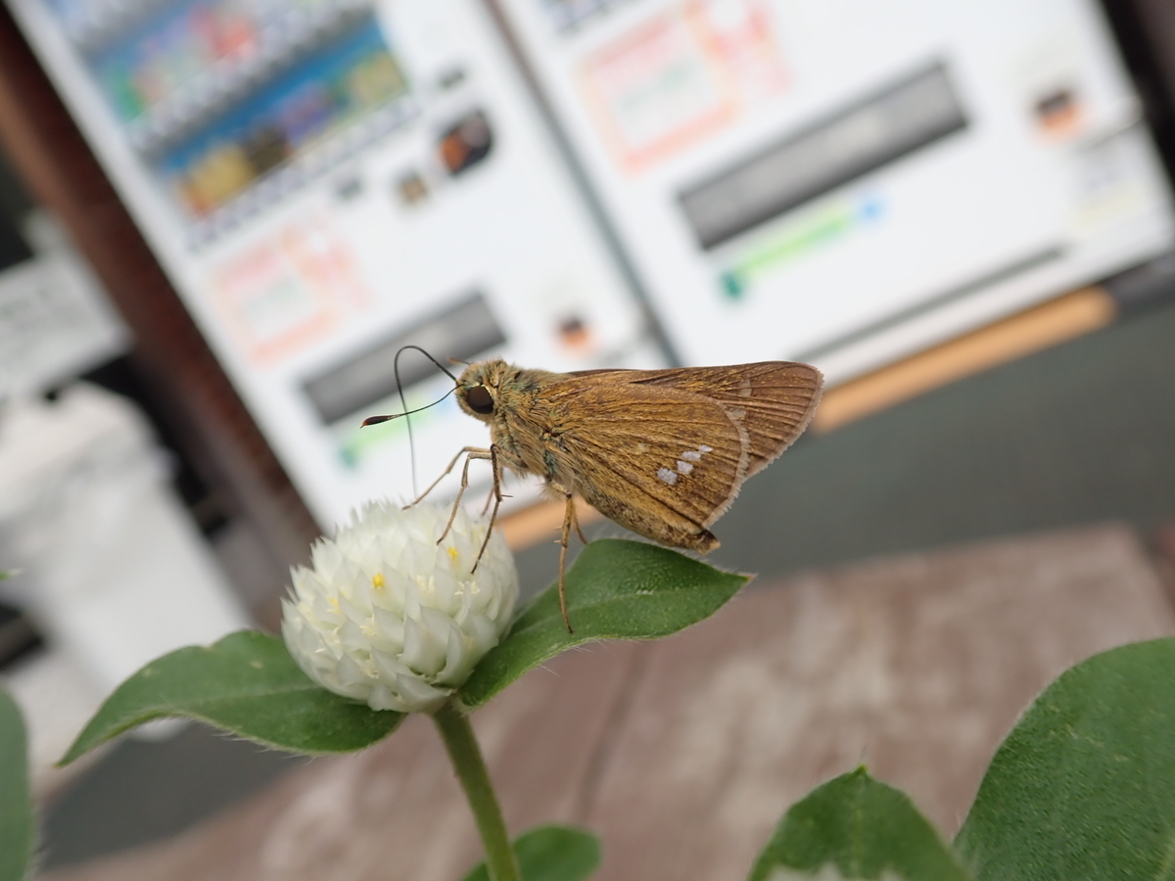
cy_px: 440
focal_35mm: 30
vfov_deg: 46.8
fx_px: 1018
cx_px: 588
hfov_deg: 60.0
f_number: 3.2
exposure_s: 1/800
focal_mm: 5.5
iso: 100
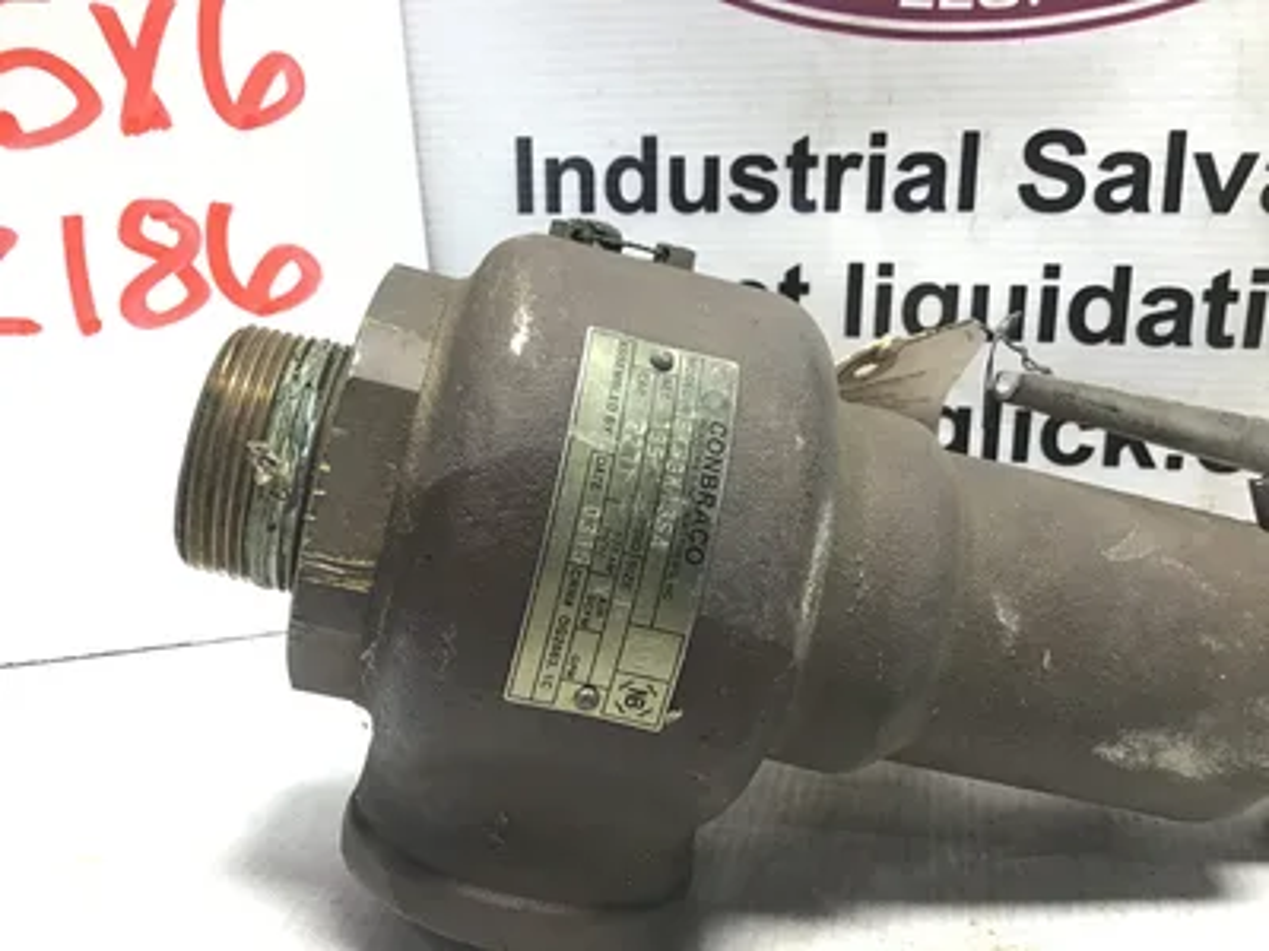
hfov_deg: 58.4
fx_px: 1136
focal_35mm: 31
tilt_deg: -17.6
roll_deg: -0.4
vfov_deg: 45.4
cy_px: 476
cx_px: 634
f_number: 2.4
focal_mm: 3.3
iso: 25
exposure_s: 1/40
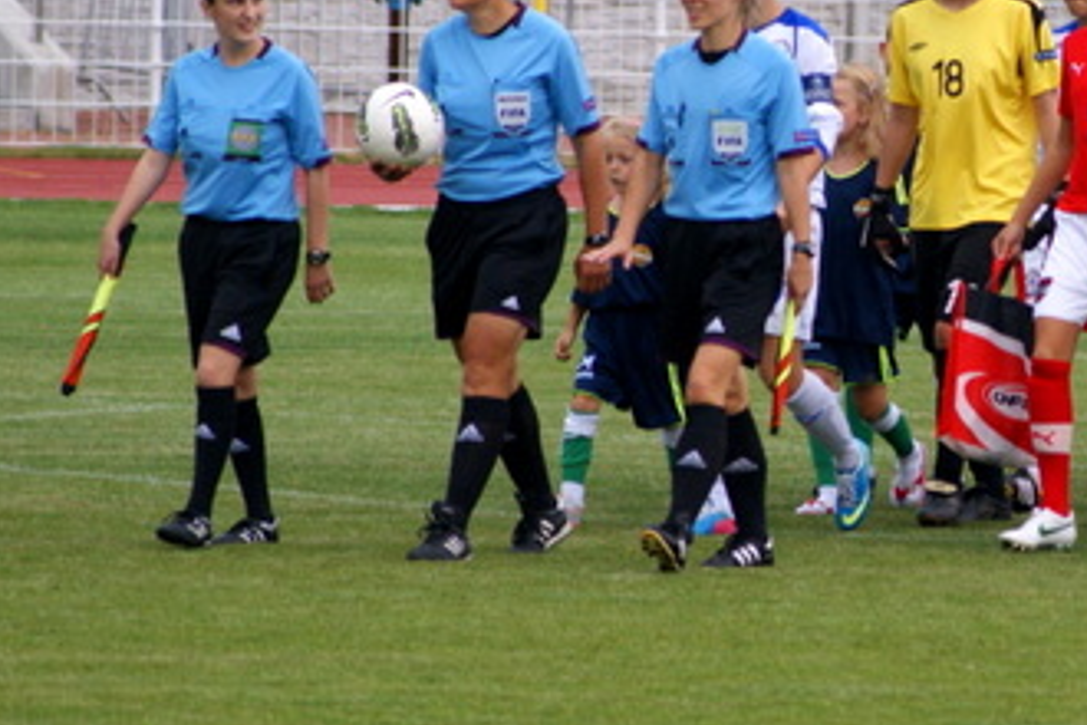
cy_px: 341
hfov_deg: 2.8
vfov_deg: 1.9
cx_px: 1038
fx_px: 21950
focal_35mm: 727
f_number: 5.6
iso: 320
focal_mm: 200
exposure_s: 1/320
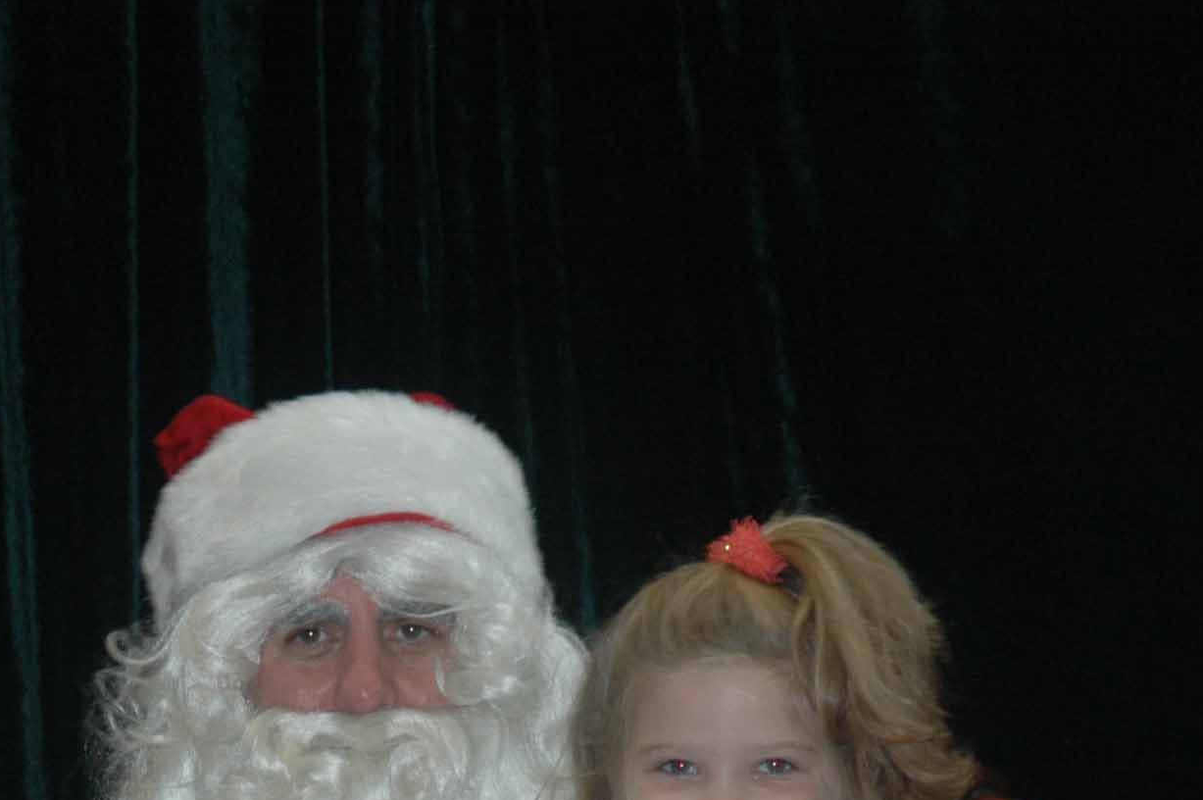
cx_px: 368
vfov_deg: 6.6
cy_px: 869
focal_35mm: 206
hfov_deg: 10.0
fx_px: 6878
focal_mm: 56
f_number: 4.5
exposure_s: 1/60
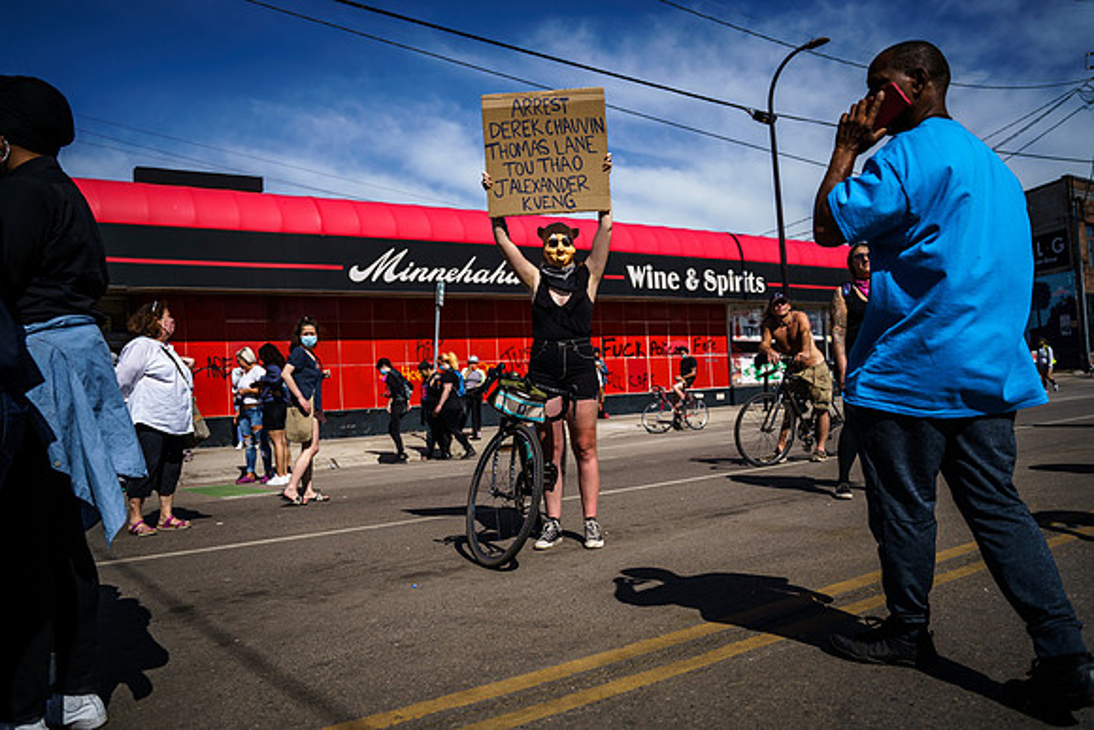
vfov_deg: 46.2
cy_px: 355
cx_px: 532
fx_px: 855
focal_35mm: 28
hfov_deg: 65.2
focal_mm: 27.4
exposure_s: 1/8000
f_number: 2.8
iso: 200
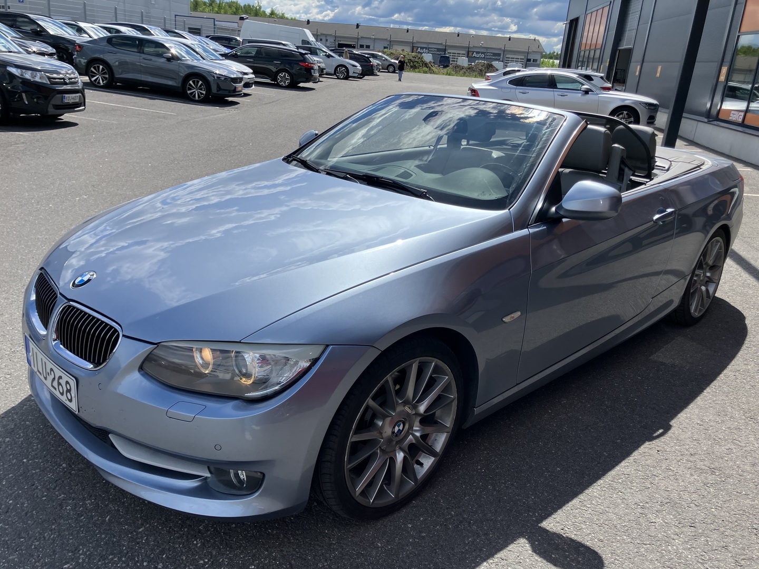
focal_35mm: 28
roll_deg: -1.7
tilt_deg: -20.1
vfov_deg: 49.7
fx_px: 614
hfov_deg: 63.4
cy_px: 284
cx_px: 380
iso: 32
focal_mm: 3.99
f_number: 1.8
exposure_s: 1/1946
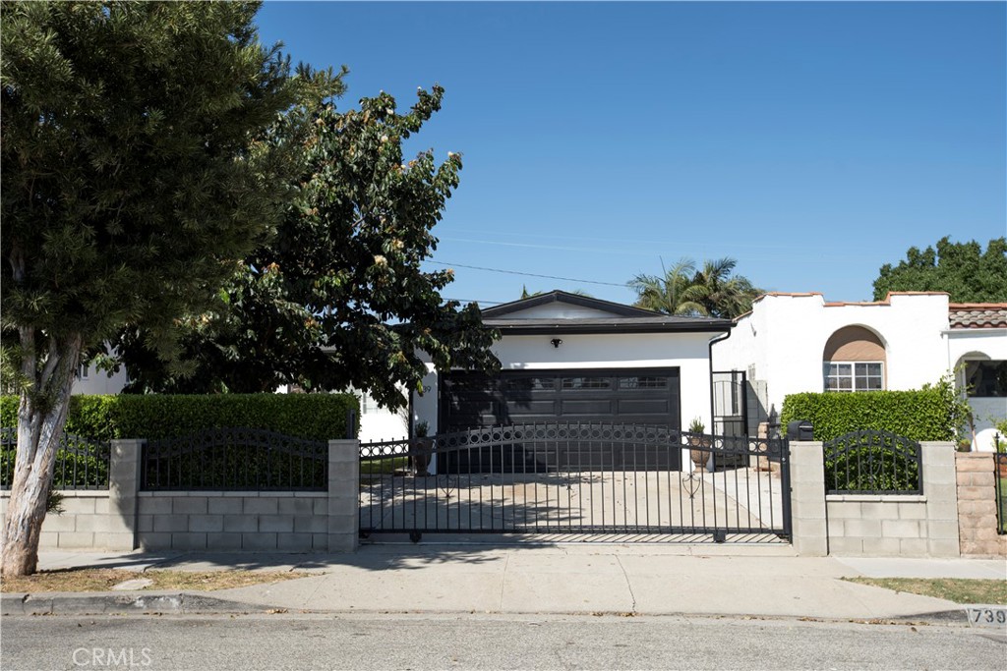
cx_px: 504
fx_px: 979
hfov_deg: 54.4
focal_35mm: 35
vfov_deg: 37.9
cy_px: 336
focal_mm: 35
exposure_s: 1/320
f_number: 5
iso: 100
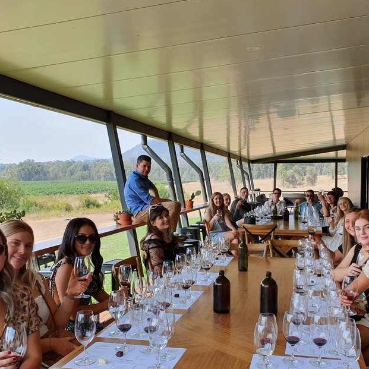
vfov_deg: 44.8
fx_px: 446
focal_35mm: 37
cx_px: 220
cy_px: 210
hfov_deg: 44.7
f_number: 2.4
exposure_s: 1/552
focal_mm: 4.32
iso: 50
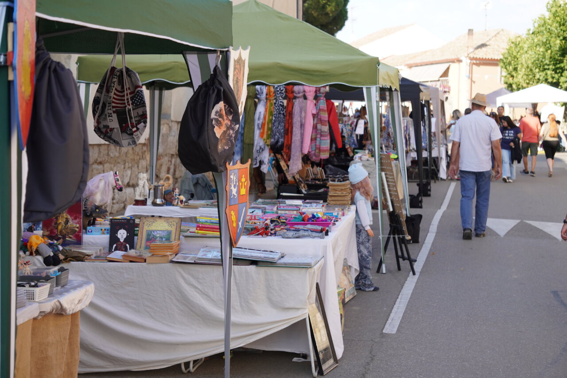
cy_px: 189
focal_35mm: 82
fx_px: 1299
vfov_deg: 16.5
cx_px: 284
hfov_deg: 24.6
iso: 125
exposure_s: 1/160
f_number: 5.6
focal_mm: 55
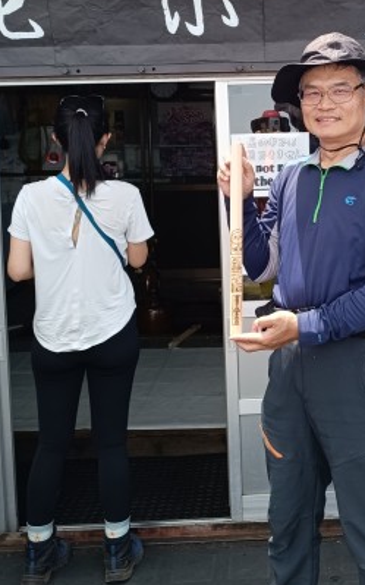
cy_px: 180
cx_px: 301
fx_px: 781
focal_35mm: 49
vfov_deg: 40.4
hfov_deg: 25.8
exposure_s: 1/172
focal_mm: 6.14
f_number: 1.65
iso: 50
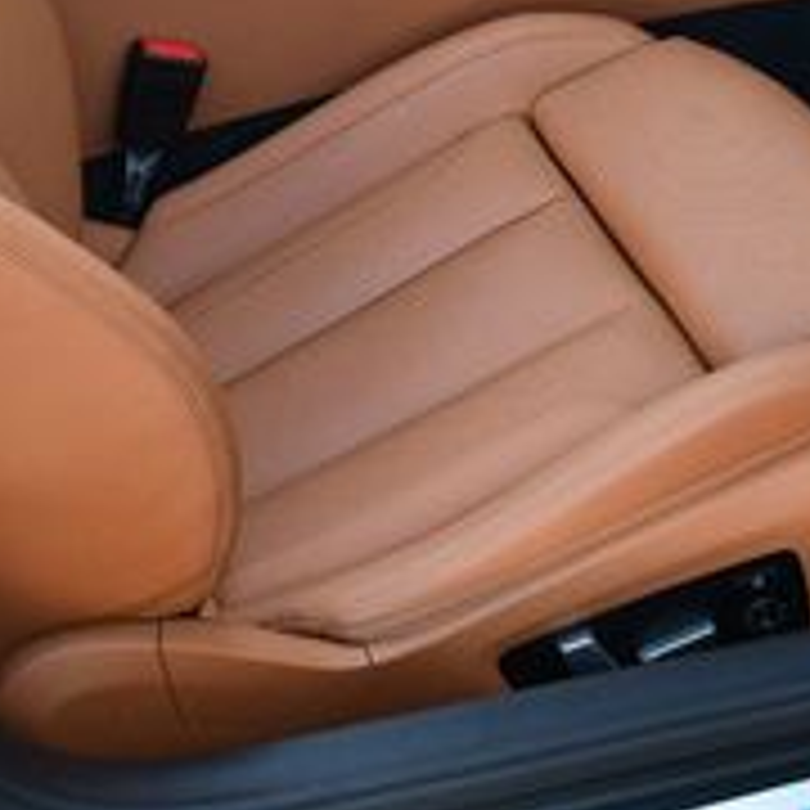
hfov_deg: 16.0
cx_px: 428
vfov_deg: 15.5
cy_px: -94
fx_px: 2886
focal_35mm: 109
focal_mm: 18
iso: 400
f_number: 3.5
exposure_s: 1/250
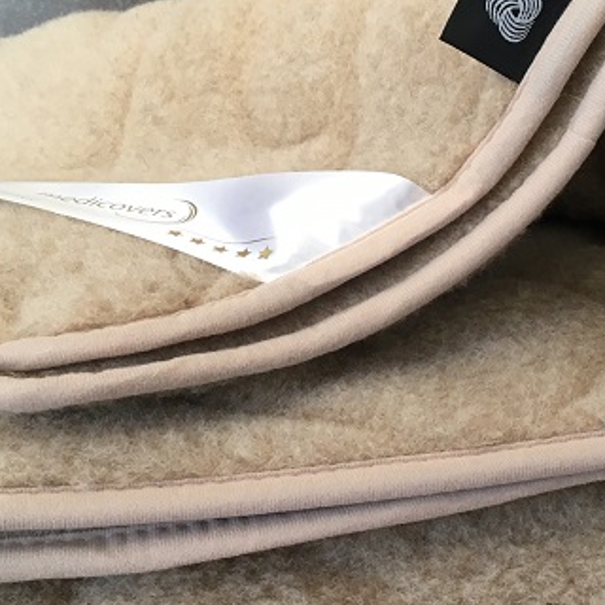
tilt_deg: -23.7
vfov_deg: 26.8
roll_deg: +1.4
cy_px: 371
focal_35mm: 64
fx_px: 1266
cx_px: 395
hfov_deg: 26.8
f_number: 2.2
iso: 100
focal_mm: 4.15
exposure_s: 1/33
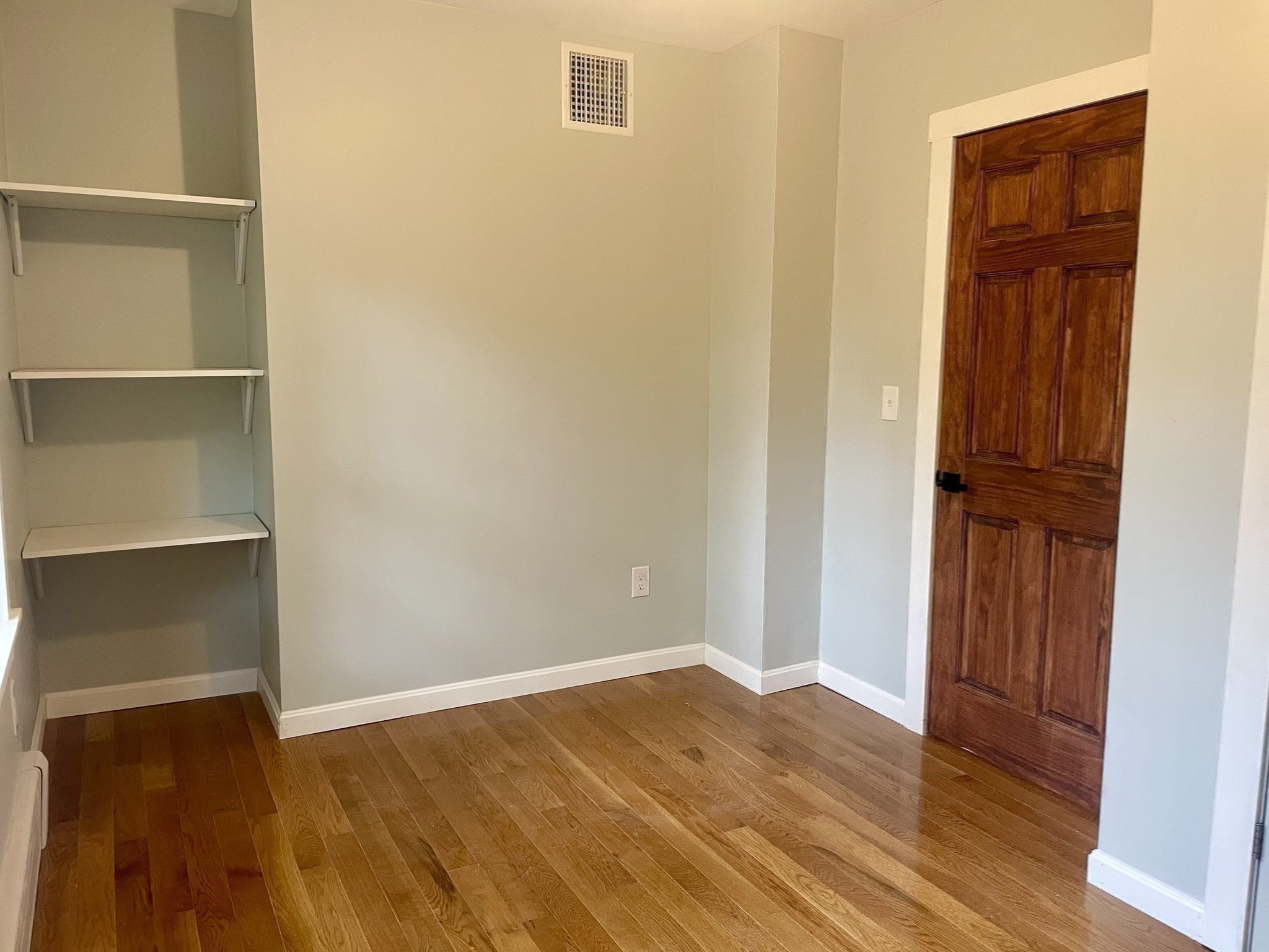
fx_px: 953
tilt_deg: -7.6
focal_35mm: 26
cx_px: 634
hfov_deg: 67.3
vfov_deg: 53.1
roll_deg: -0.7
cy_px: 476
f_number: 1.6
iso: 250
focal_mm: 4.2
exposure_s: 1/60
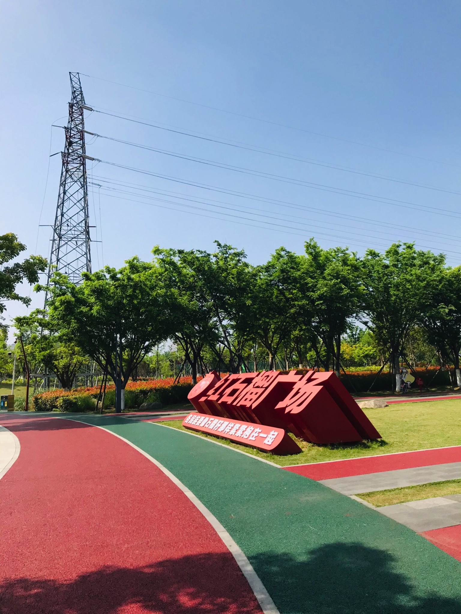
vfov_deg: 63.4
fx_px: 497
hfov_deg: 49.7
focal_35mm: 28
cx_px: 230
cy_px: 307
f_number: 1.8
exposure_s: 1/2179
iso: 20
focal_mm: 3.99
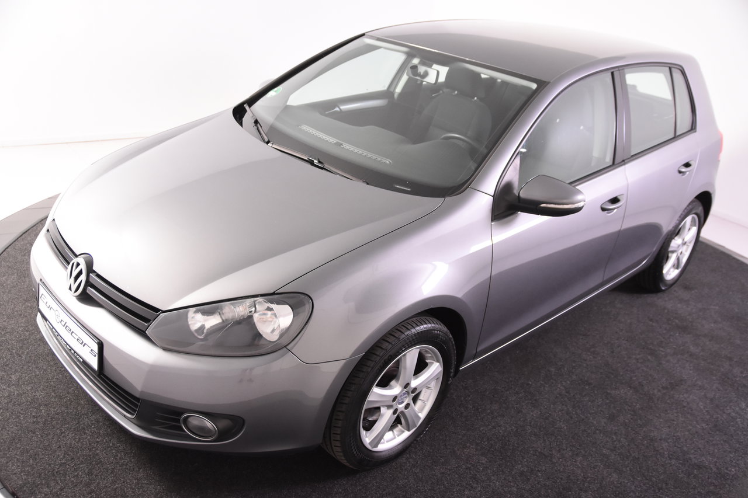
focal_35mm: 33
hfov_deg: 57.2
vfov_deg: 40.0
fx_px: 686
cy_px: 249
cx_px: 374
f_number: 3.5
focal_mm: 22
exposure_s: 1/50
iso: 1600
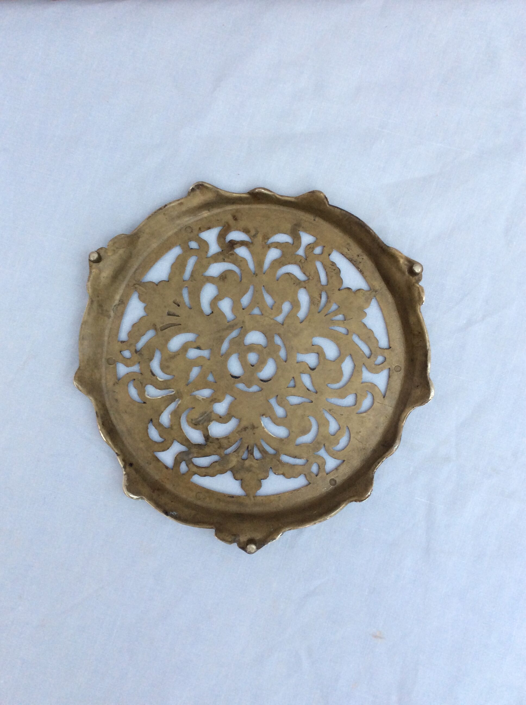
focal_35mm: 32
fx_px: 650
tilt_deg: -88.1
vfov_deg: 56.9
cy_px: 352
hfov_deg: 44.1
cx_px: 263
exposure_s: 1/25
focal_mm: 3.3
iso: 50
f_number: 2.4
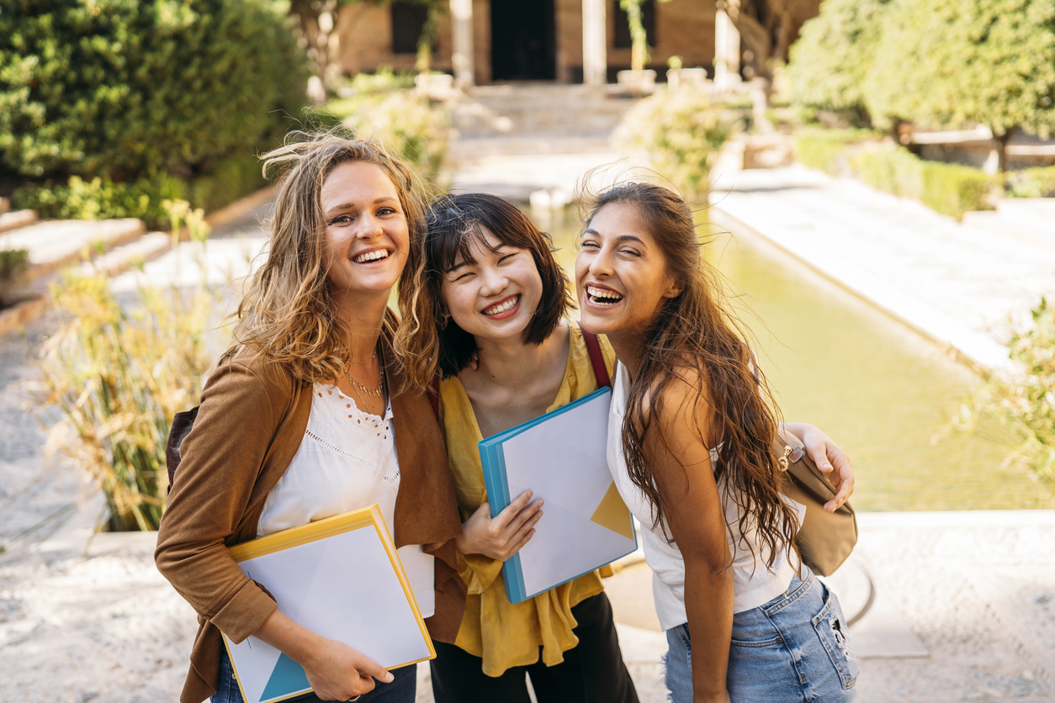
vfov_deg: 33.4
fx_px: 1172
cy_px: 352
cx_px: 528
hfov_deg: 48.5
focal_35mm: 40
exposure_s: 1/2000
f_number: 2.5
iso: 800
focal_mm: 40
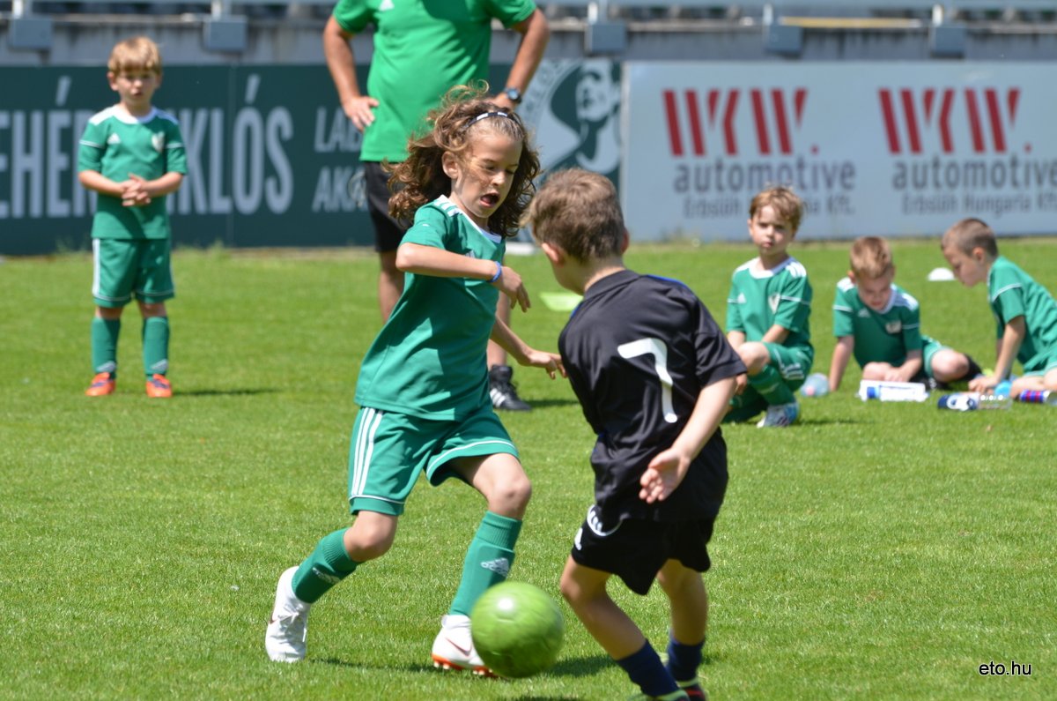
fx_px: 9230
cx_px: 528
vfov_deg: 4.3
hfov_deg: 6.6
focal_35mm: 315
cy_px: 350
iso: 200
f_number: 6.3
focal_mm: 210
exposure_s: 1/640
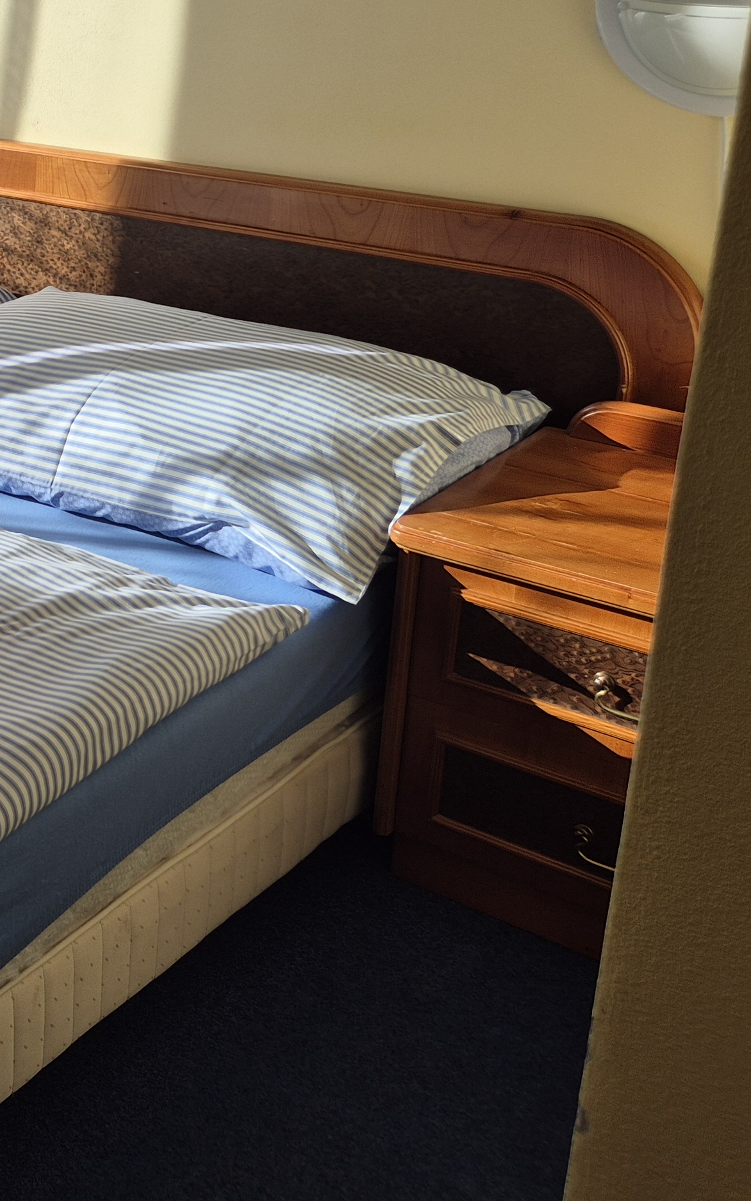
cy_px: 348
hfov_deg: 20.5
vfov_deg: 38.2
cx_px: -434
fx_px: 1703
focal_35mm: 52
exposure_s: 1/642
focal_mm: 5.4
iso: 25
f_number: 1.8
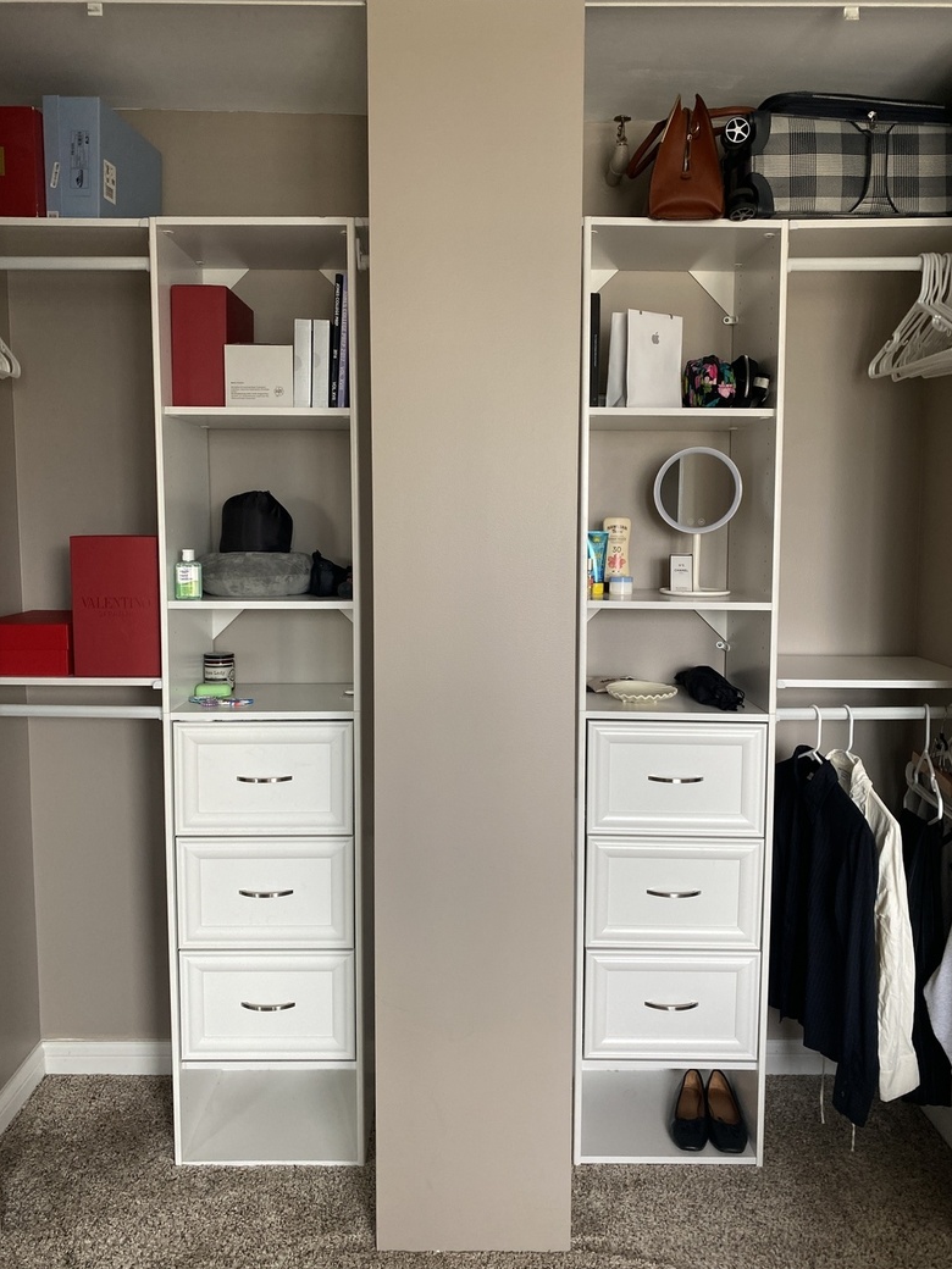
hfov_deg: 51.4
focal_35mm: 27
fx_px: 990
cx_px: 470
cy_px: 617
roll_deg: +0.3
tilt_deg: -5.9
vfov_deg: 65.3
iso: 125
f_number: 1.8
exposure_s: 1/115
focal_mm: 4.25
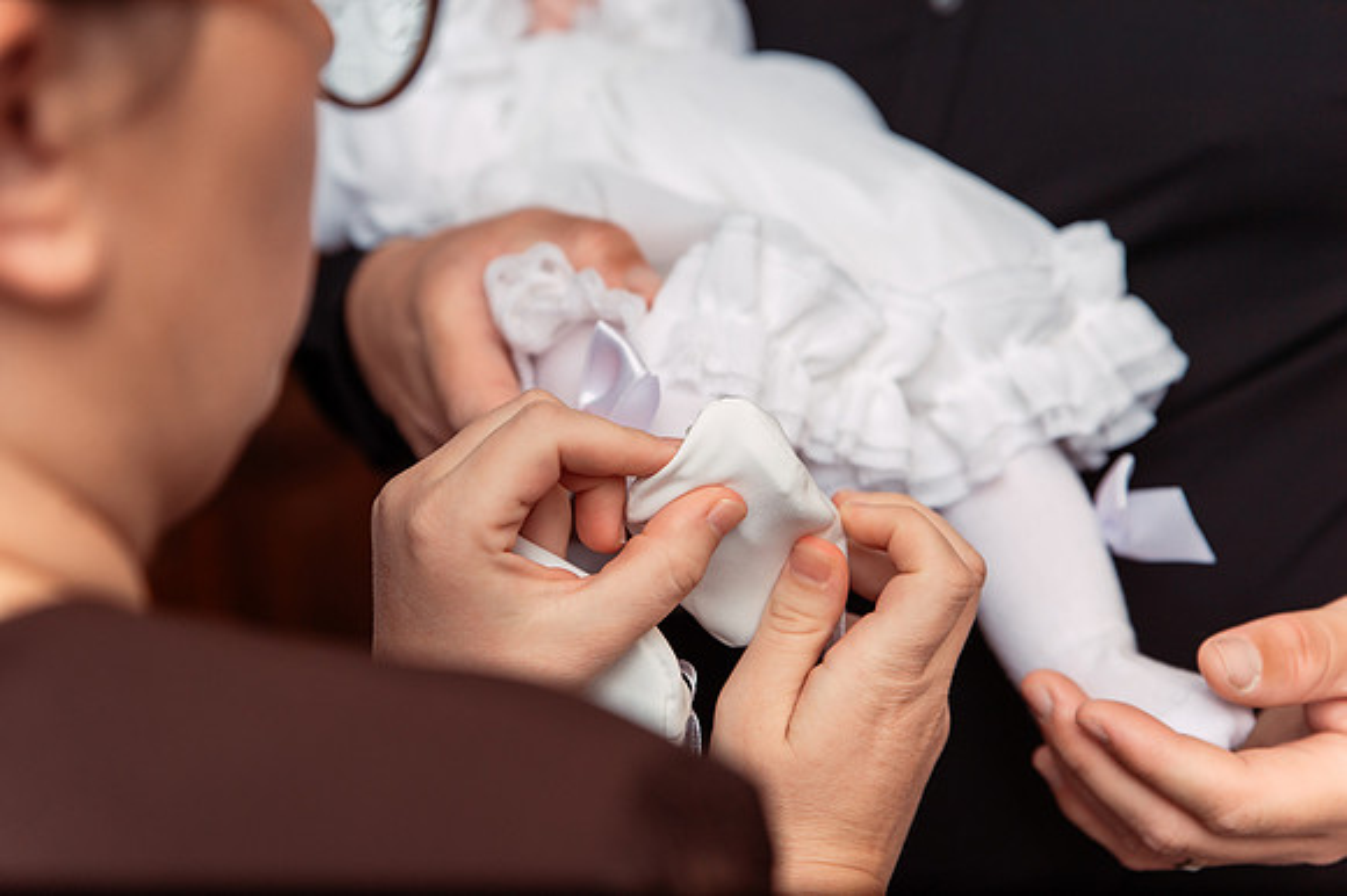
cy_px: 448
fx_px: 2618
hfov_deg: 28.9
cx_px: 674
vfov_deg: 19.4
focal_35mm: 70
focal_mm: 70
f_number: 3.5
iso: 500
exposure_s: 1/250
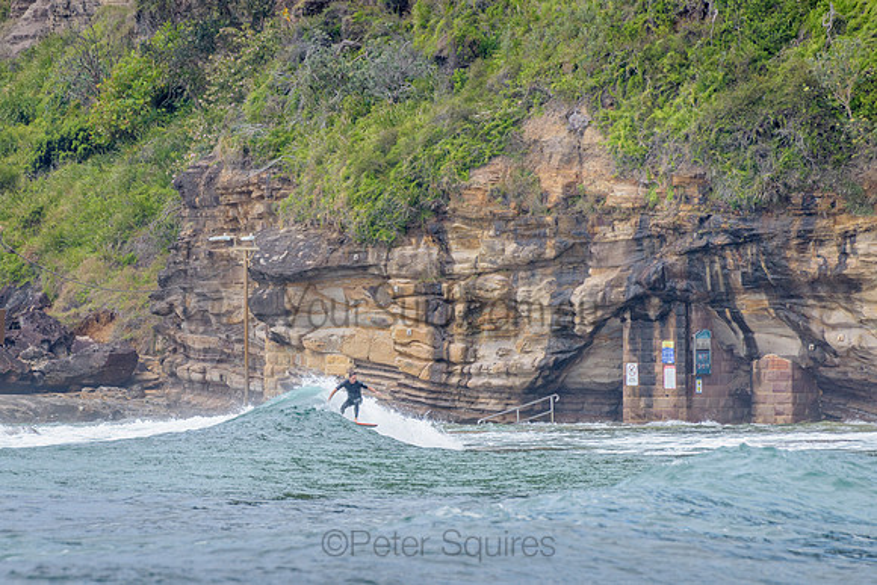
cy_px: 373
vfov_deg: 2.2
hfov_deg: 3.2
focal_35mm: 638
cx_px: 318
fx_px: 15540
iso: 400
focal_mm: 500
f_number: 5.6
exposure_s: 1/2000
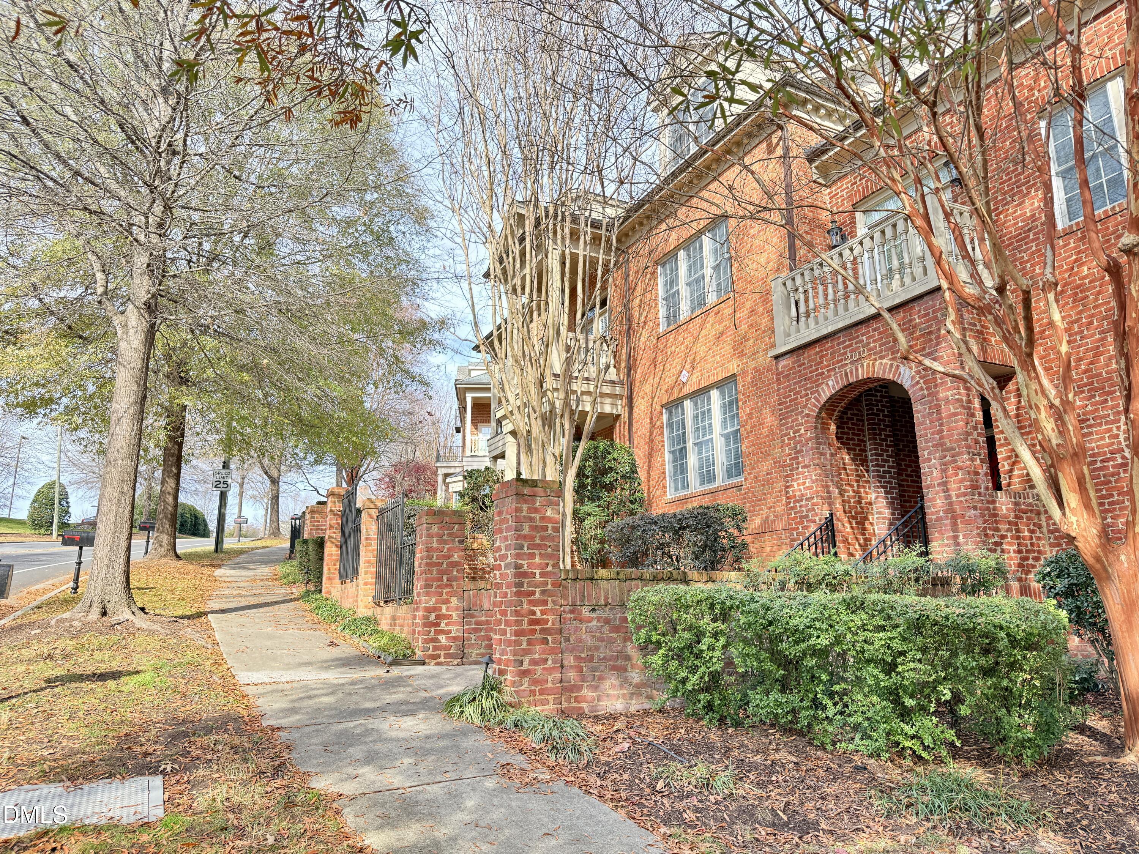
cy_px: 427
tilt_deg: +14.1
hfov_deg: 71.6
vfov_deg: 56.8
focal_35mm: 24
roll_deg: +0.2
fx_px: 790
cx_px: 570
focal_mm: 6.76
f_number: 1.78
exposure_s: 1/330
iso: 100
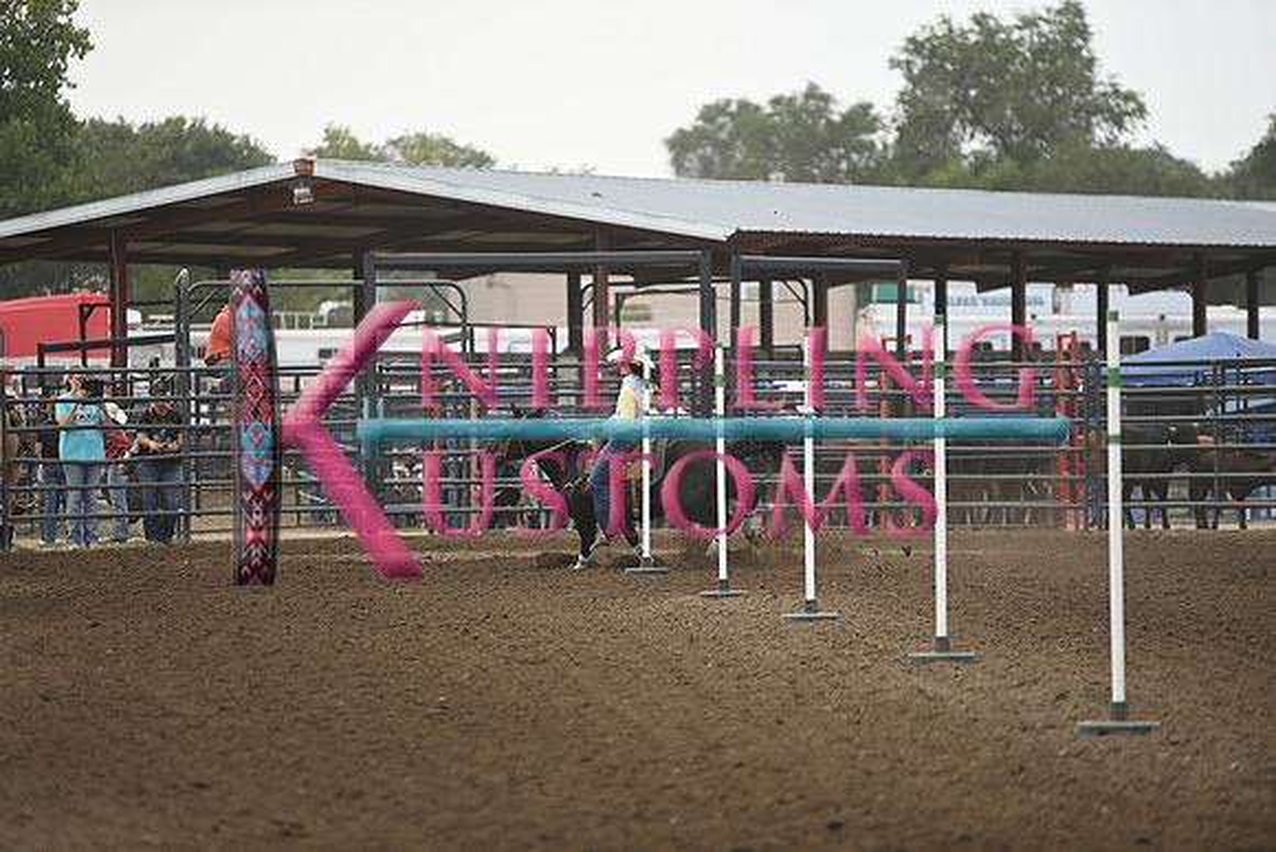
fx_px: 7090
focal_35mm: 200
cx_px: 638
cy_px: 426
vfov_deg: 6.9
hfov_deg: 10.3
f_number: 2.8
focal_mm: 200
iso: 800
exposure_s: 1/4000
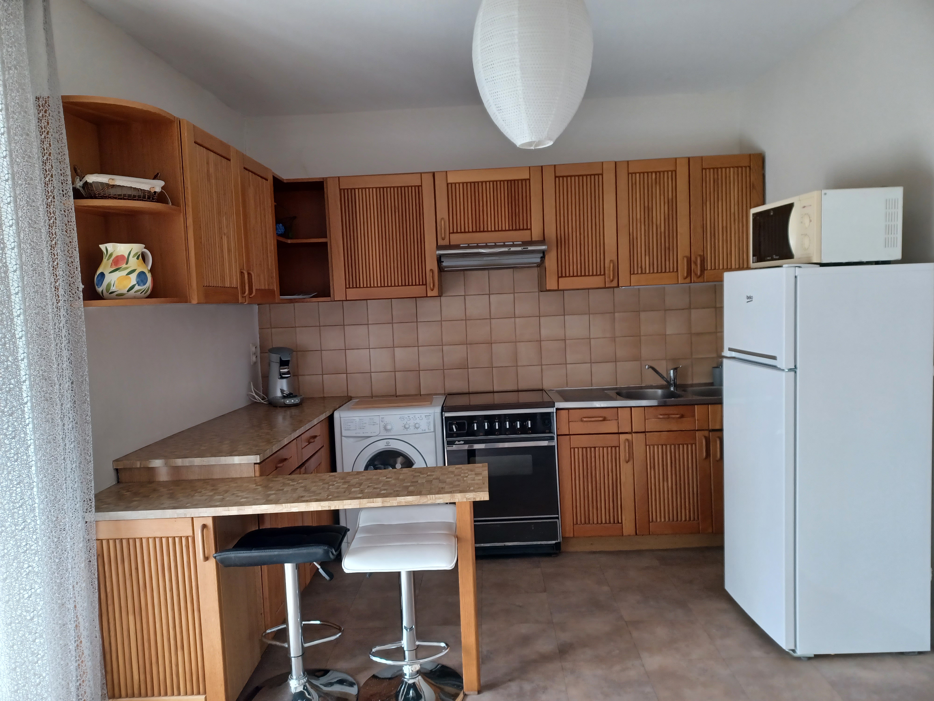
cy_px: 350
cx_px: 467
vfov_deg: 54.9
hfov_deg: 69.4
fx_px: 675
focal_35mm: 25
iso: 320
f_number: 1.8
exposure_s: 1/50
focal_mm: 4.6
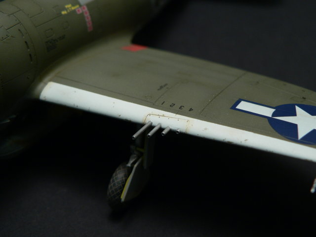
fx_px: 502
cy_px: 118
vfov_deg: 26.6
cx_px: 158
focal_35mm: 55
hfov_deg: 34.9
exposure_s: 1/30
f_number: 2.8
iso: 80
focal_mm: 9.2
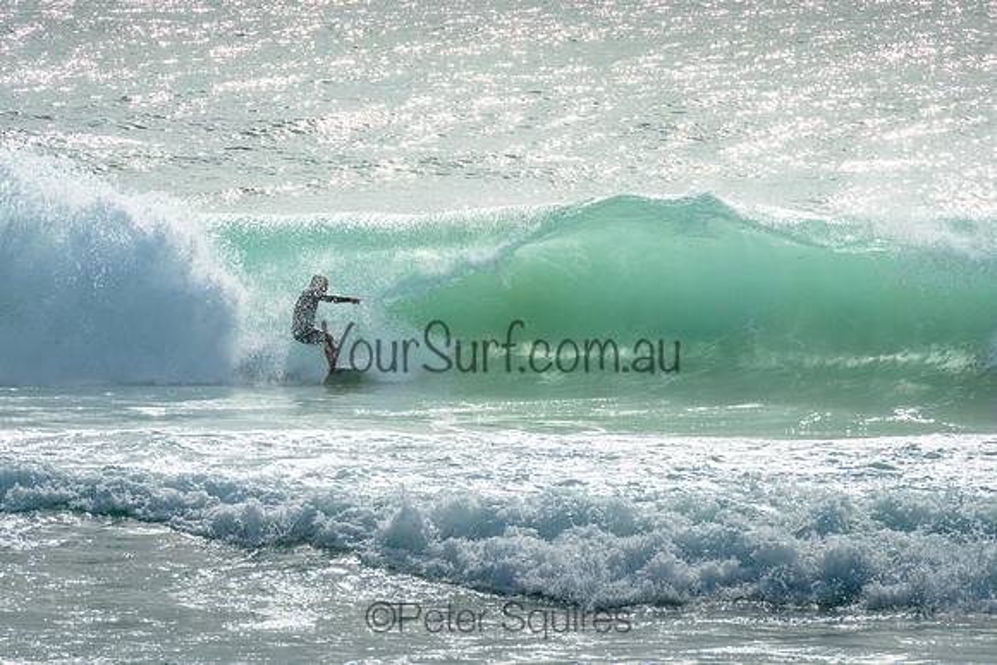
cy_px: 257
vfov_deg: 2.8
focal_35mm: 490
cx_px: 527
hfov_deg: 4.2
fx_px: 13585
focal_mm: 400
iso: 500
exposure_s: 1/1600
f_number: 20
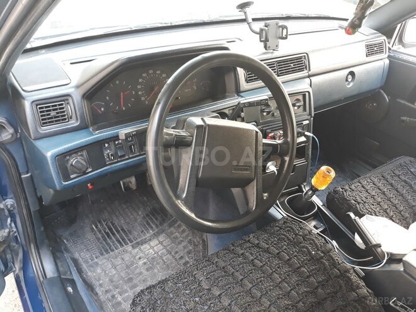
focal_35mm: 27
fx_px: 324
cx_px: 208
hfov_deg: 65.3
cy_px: 156
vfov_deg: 51.4
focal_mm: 3.71
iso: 160
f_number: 1.7
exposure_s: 1/50
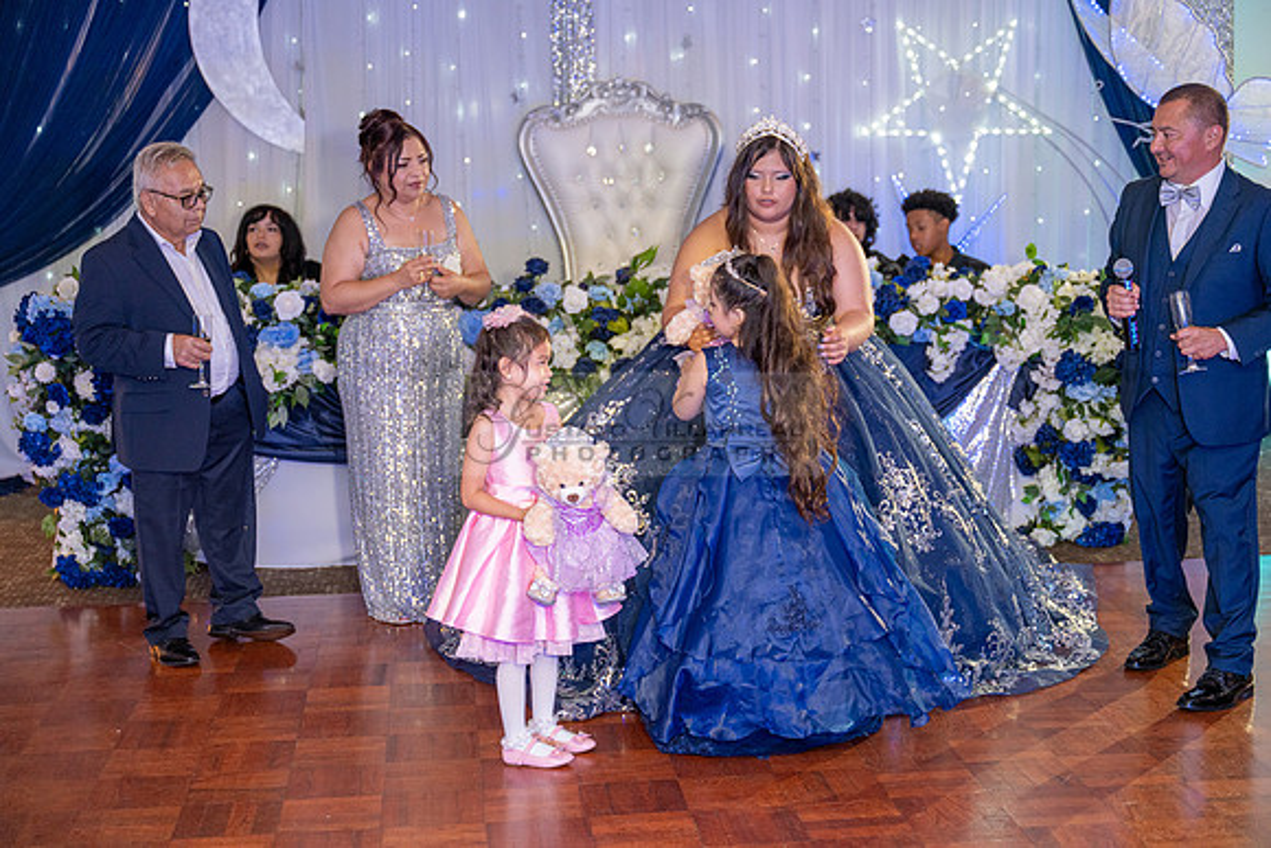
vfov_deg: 25.1
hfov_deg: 36.9
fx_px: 1907
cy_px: 424
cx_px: 636
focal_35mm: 54
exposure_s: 1/200
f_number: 2.8
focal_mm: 54
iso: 1250
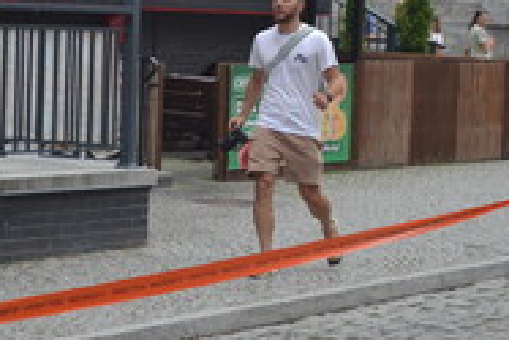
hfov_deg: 10.9
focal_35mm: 188
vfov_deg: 7.3
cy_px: 190
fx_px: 2662
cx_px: 220
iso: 400
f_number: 5.6
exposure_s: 1/640
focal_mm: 55
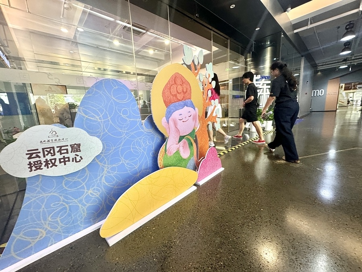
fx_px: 146
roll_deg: +3.1
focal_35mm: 14
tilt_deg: -9.5
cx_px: 181
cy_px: 136
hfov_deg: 102.1
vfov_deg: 85.7
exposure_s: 1/60
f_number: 2.2
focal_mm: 2.22
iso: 400
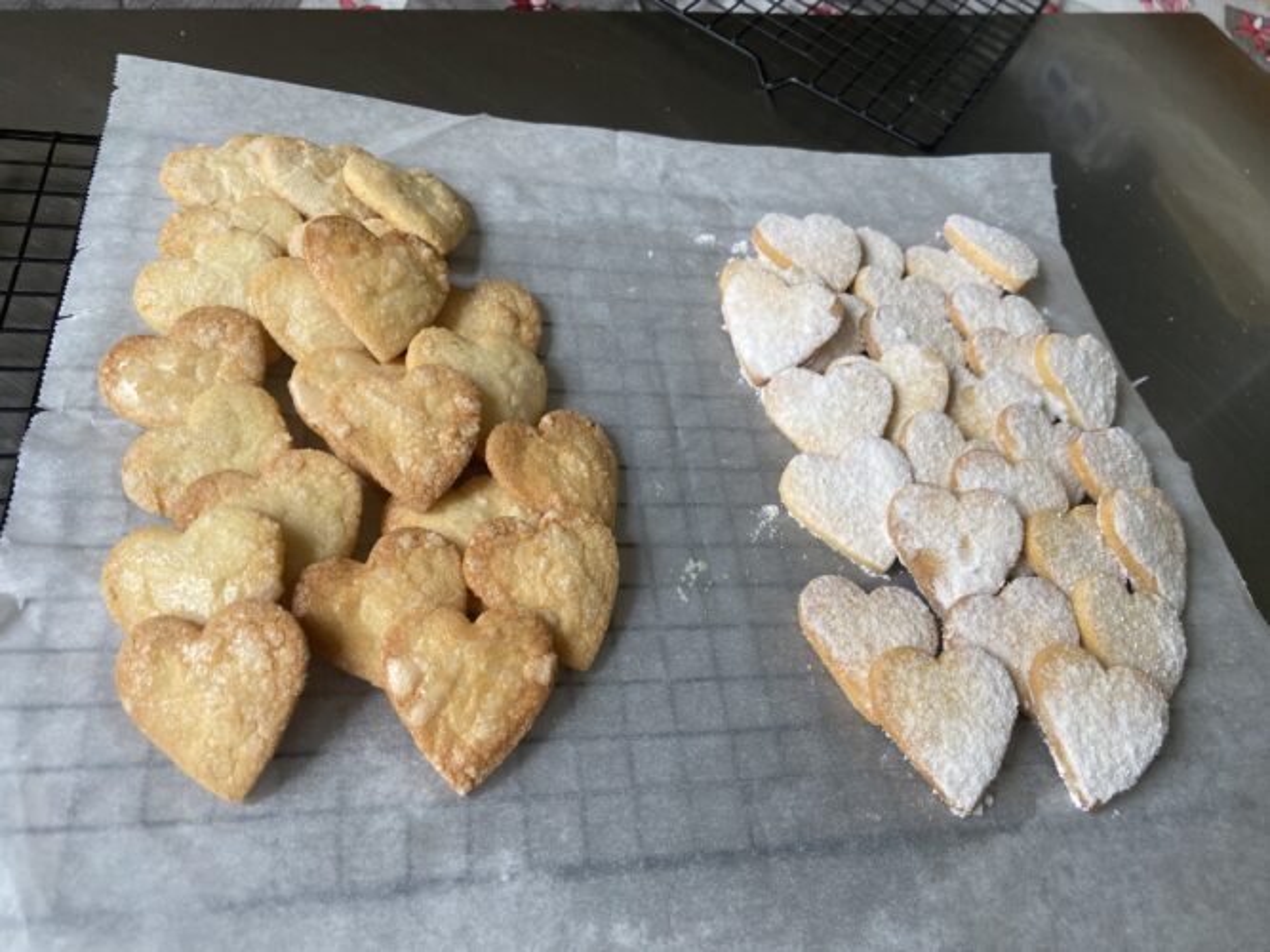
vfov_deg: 53.0
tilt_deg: -52.8
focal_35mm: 26
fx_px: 954
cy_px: 476
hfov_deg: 67.3
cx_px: 635
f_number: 1.8
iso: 125
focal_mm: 4.25
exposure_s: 1/116
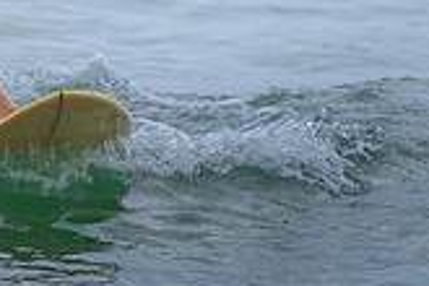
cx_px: -182
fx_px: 20590
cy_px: -144
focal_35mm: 1728
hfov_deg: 1.2
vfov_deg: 0.8
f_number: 5.6
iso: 200
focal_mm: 400
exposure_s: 1/1600
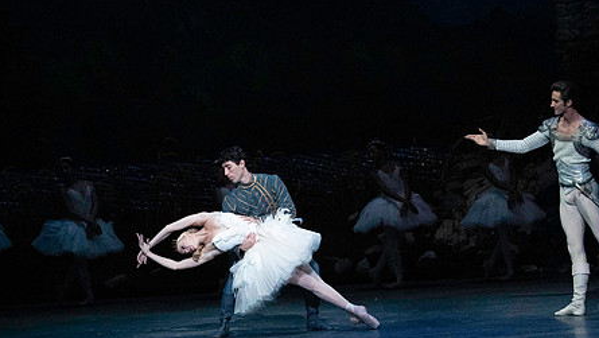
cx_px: 378
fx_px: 3274
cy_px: 182
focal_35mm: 206
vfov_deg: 5.9
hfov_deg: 10.4
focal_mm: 151
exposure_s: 1/400
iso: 25600
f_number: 5
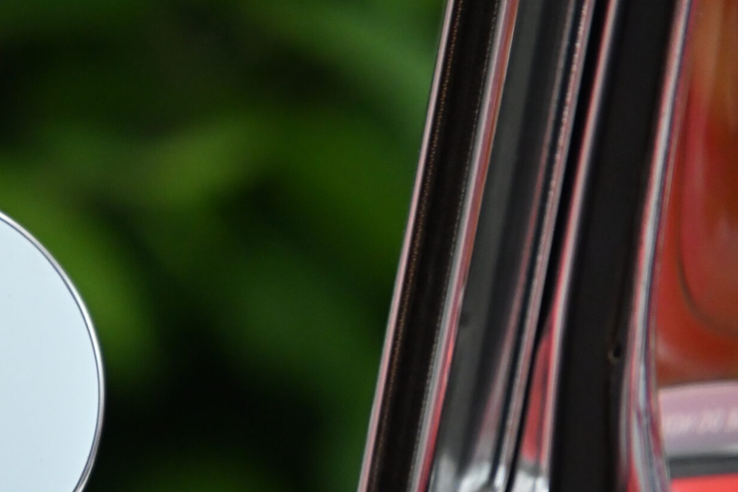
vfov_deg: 1.5
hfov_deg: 2.2
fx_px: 19064
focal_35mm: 930
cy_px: 370
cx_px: 288
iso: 2800
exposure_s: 1/250
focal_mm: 300
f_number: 6.3
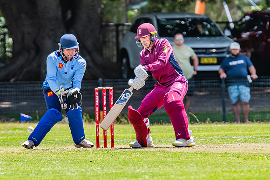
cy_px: 80
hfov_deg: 2.1
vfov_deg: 1.4
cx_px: 133
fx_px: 7491
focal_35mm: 999
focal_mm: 600
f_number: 9
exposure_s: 1/1250
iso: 800
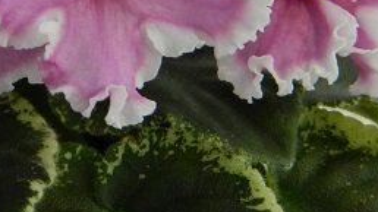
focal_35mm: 135
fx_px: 1353
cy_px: 63
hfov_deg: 15.6
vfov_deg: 9.0
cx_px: -7
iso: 160
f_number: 3.5
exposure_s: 1/40
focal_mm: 7.3
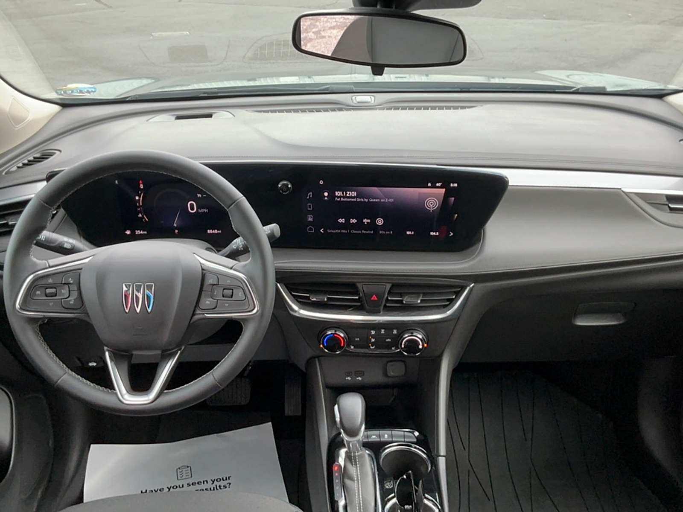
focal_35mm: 30
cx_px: 342
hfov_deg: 60.0
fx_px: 592
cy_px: 256
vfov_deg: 46.8
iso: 50
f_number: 1.8
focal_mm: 3
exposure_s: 1/60
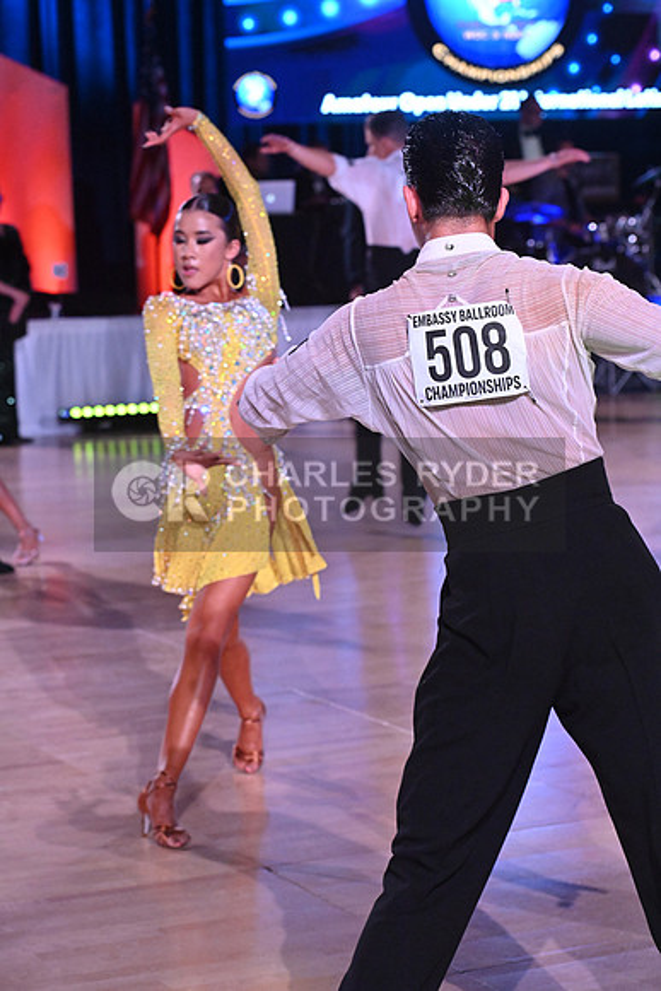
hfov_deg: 14.4
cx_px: 330
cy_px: 496
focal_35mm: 95
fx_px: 2615
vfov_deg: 21.5
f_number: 6.3
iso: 5000
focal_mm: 95
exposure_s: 1/400
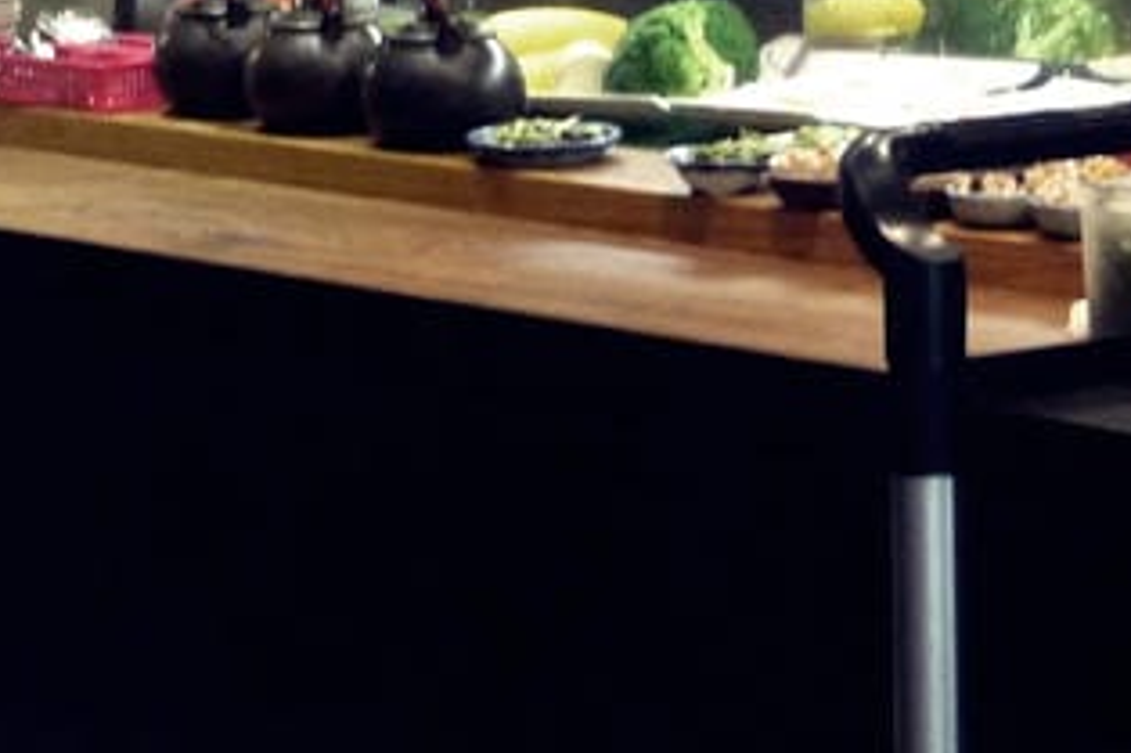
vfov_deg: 8.1
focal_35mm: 167
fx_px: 5244
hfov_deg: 12.0
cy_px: -270
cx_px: -281
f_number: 4.5
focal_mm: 21
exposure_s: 1/30
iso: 1600
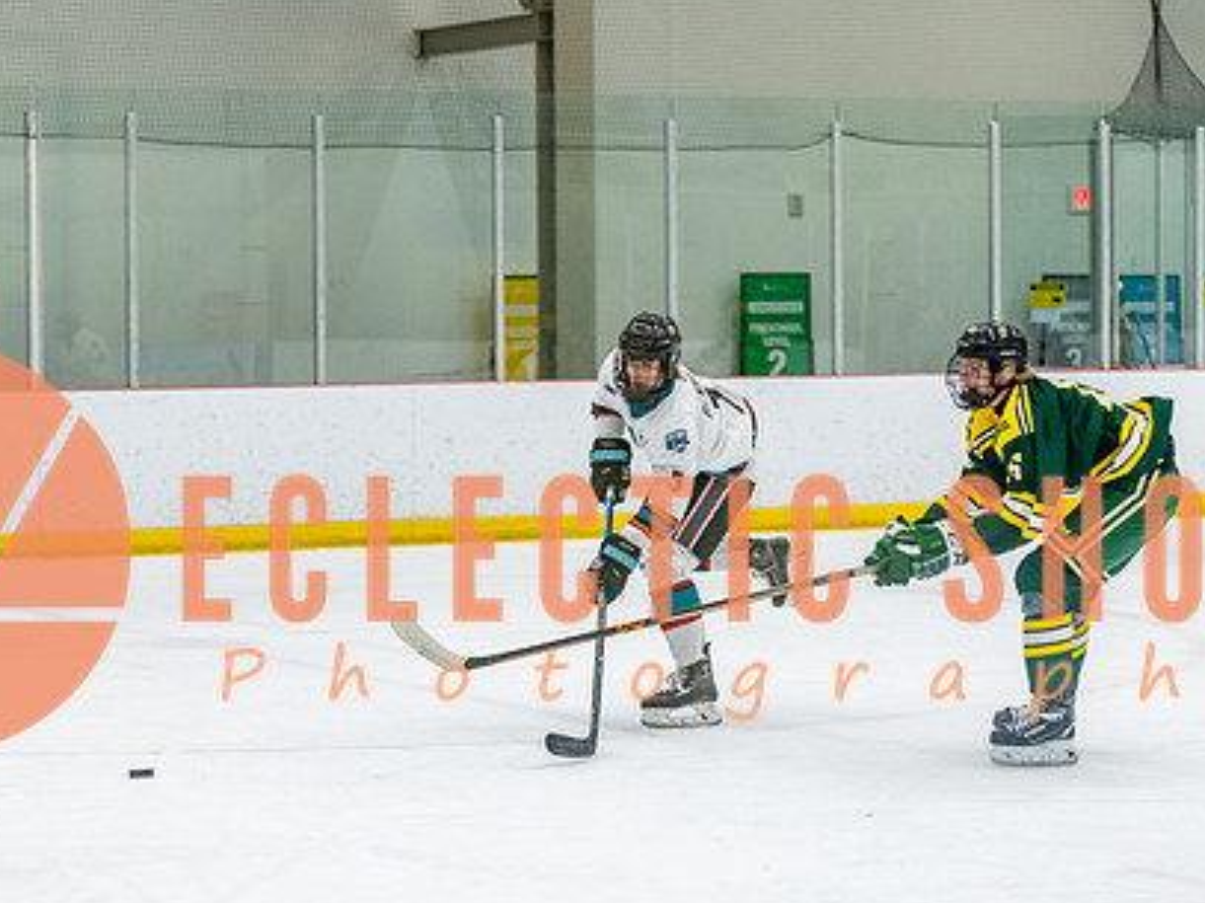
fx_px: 4106
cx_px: 551
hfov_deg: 16.7
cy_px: 549
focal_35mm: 118
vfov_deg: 12.5
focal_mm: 86
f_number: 2.8
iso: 4000
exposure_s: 1/800
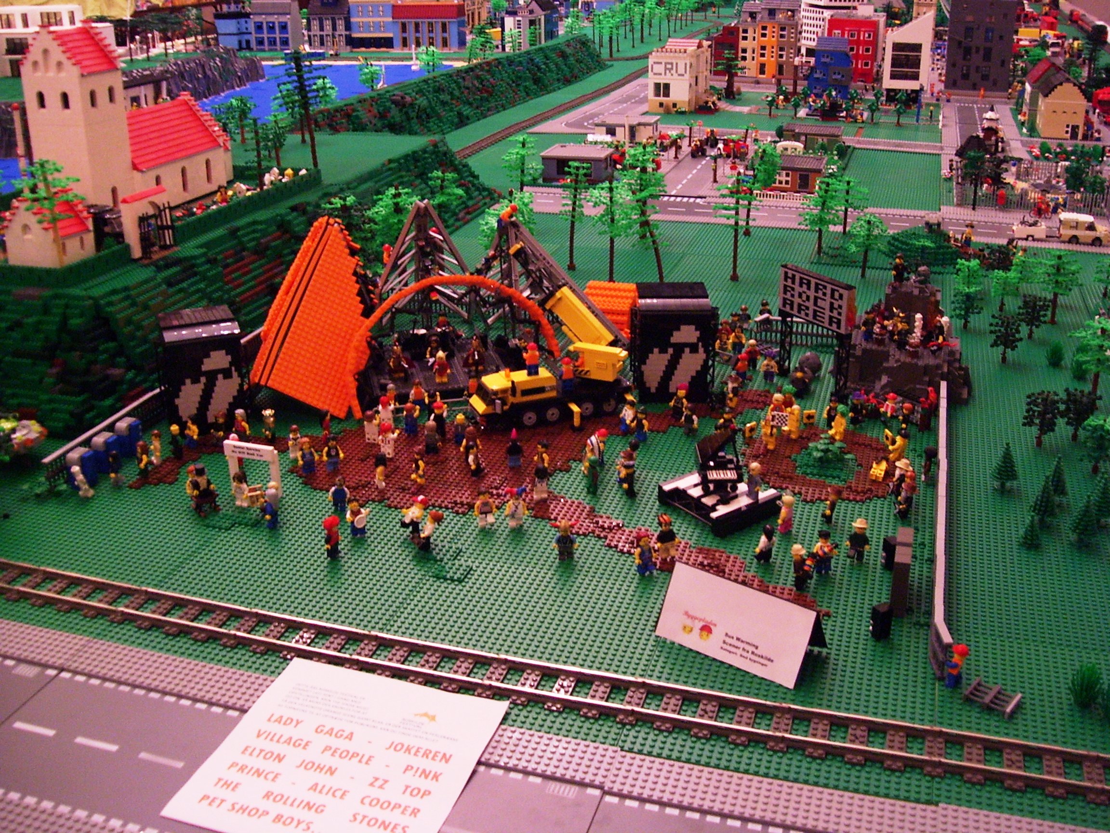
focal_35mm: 36
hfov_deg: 51.4
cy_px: 416
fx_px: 1154
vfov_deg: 39.7
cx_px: 555
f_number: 2.7
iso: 160
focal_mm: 6
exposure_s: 1/8
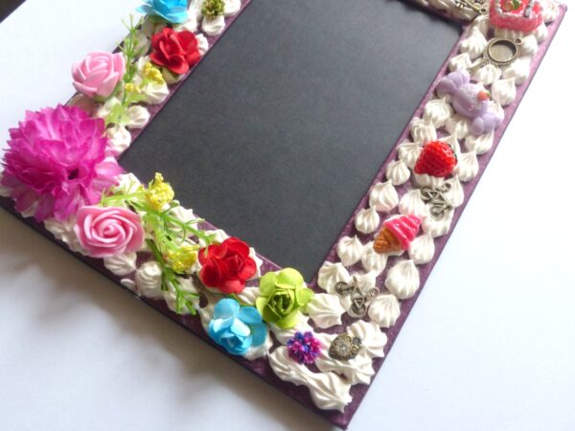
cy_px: 216
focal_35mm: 29
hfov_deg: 61.7
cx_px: 288
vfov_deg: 48.2
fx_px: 482
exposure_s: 1/60
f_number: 6.3
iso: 200
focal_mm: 5.2
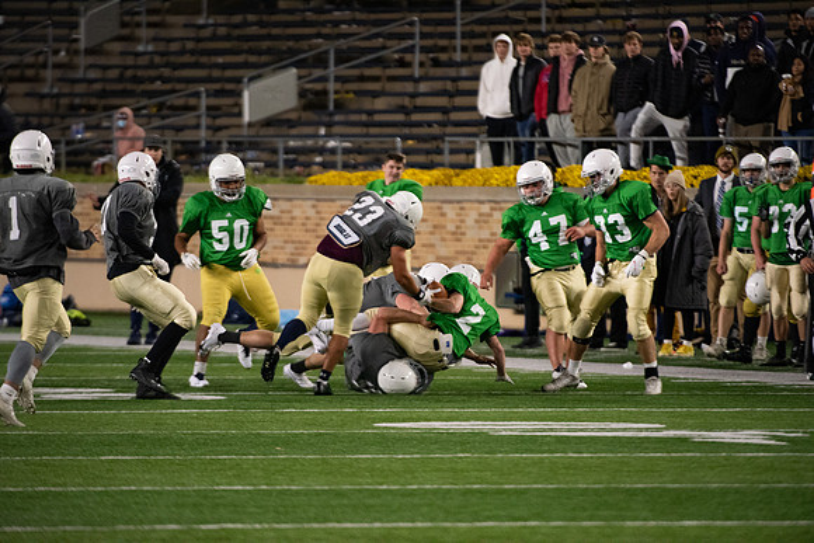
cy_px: 272
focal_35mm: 400
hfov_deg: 5.2
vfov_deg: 3.4
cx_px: 407
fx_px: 9046
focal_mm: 400
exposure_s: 1/500
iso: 5000
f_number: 4.5
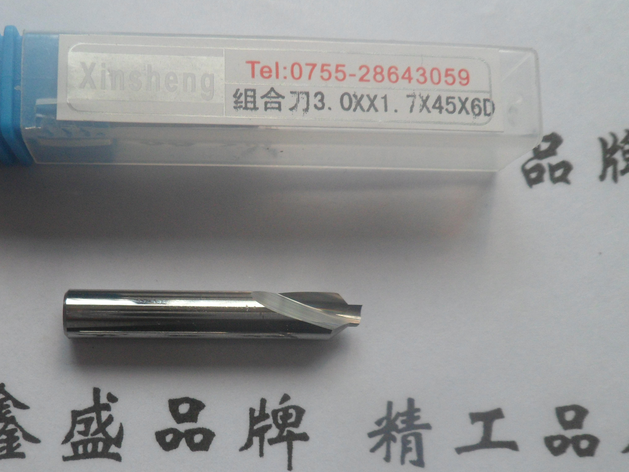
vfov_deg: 36.3
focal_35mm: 39
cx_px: 212
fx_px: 709
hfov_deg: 47.1
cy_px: 325
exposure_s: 1/45
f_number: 3.3
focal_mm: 4.9
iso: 120
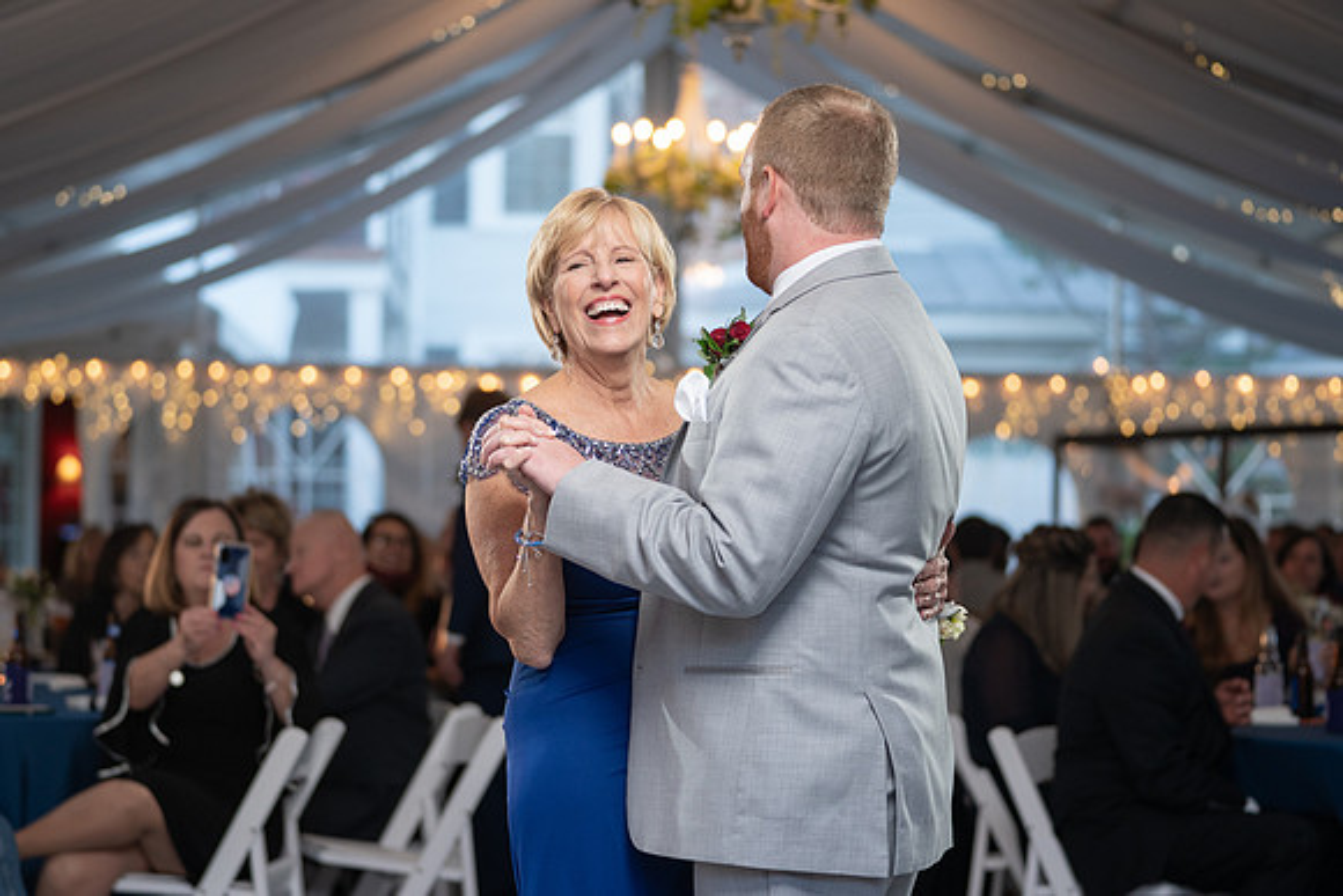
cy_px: 420
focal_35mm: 89
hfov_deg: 22.8
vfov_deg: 15.3
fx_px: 3326
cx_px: 554
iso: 500
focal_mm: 75
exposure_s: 1/250
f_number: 2.8
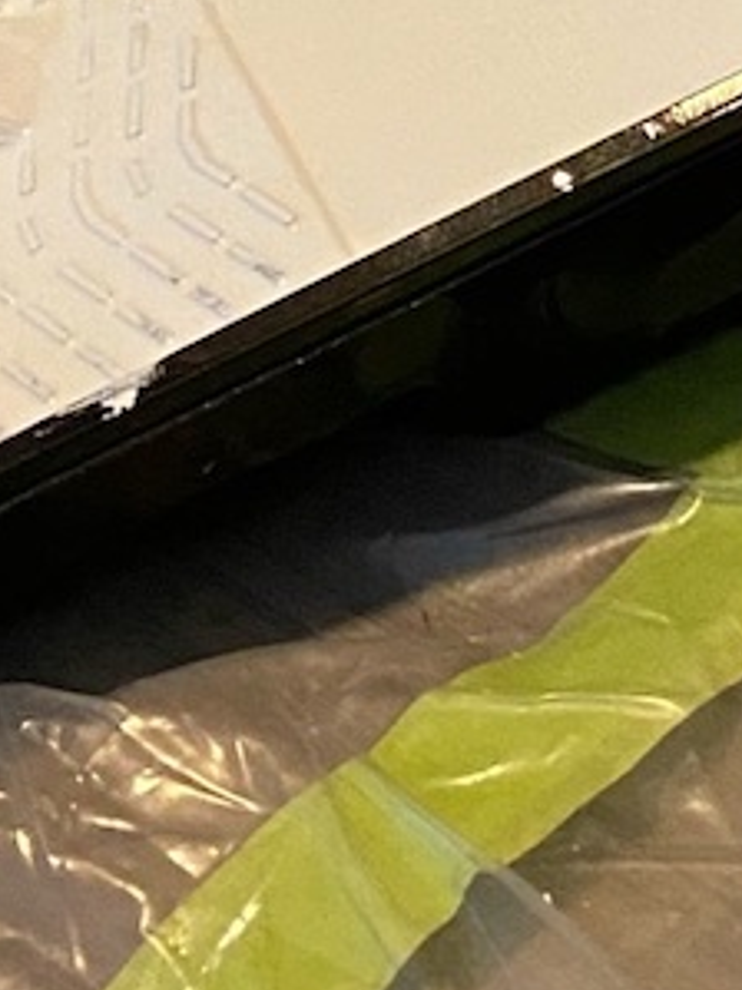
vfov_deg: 11.2
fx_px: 3975
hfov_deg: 10.6
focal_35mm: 139
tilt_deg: -13.2
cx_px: 540
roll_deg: +4.0
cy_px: -1604
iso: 500
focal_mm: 4.25
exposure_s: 1/40
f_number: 1.8
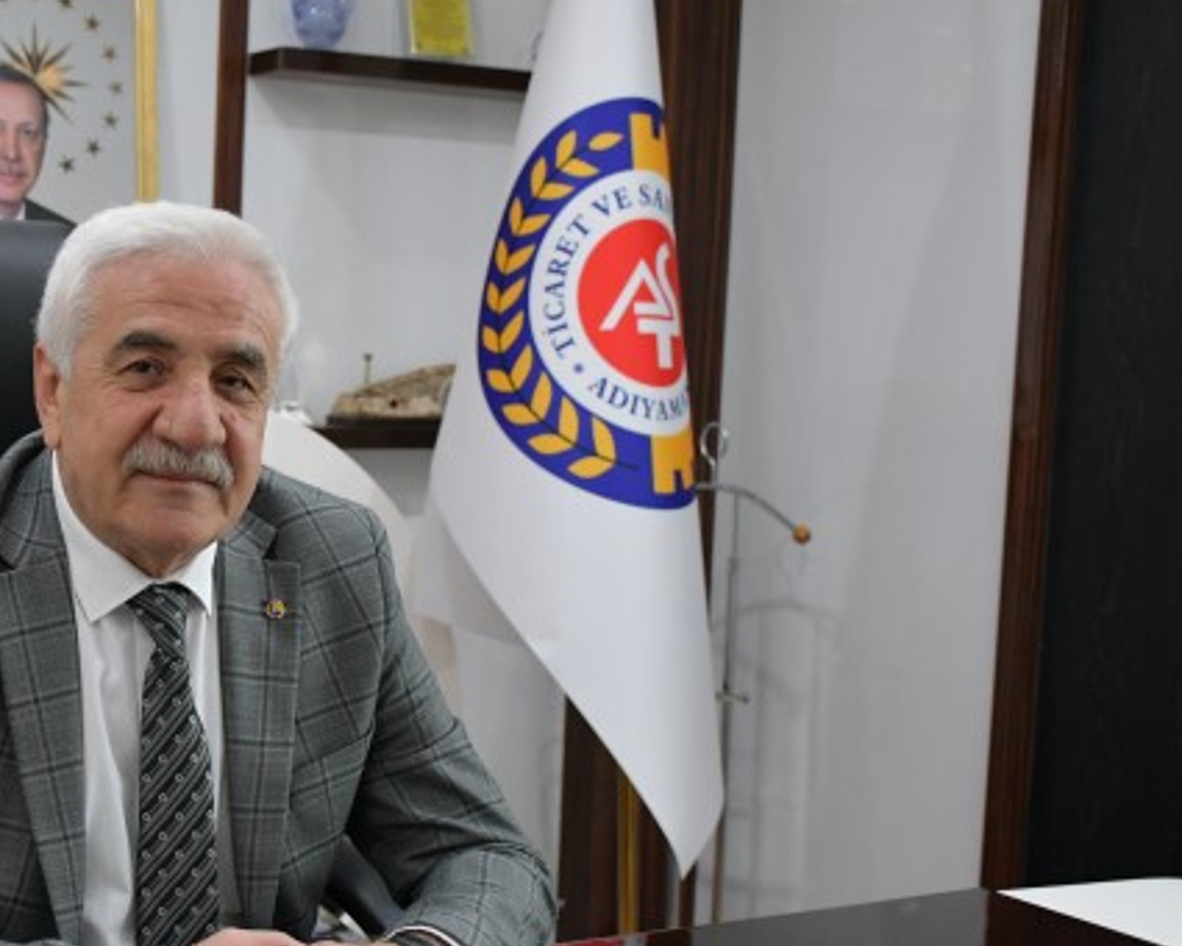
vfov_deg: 24.6
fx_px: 2169
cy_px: 509
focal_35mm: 62
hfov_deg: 29.8
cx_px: 234
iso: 2800
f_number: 3.8
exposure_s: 1/125
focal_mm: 26
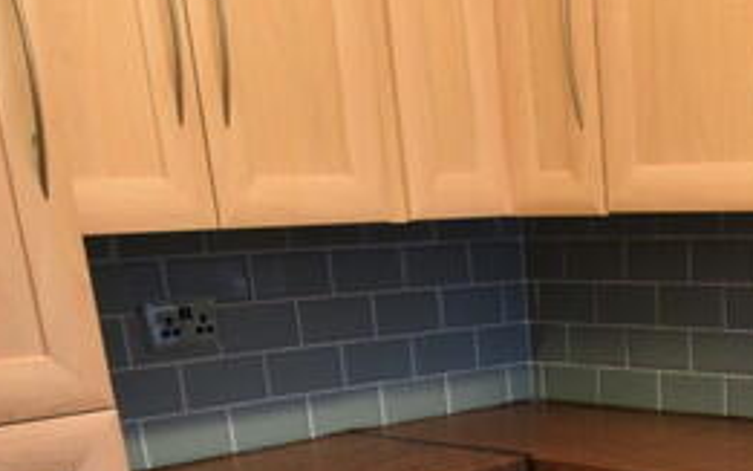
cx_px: 747
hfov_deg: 31.5
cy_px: 709
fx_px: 1231
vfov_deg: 19.0
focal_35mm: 60
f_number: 3.5
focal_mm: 10
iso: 400
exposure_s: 1/15
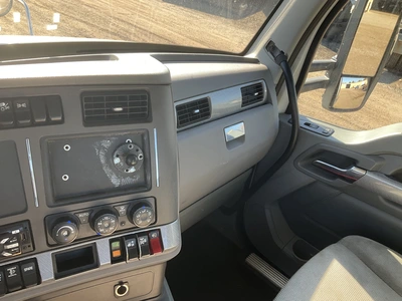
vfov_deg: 48.2
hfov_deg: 61.7
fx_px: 337
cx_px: 201
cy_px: 150
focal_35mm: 29
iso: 20
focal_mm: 3
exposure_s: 1/122
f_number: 1.8
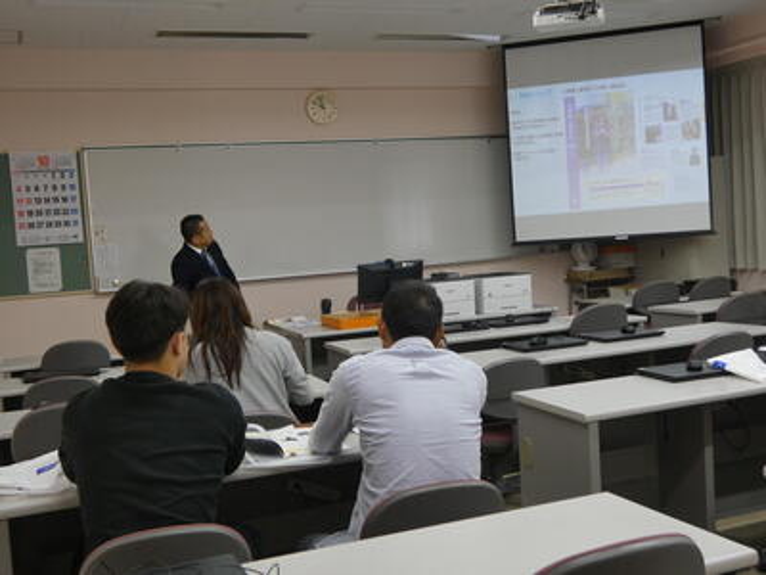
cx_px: 383
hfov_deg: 45.8
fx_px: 907
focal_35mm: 41
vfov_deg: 35.1
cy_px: 288
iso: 250
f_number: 3.6
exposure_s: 1/80
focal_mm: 7.3
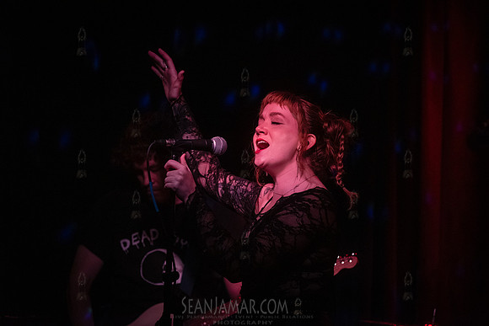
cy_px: 163
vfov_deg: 9.5
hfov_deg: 14.2
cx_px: 244
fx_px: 1970
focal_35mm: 145
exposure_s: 1/400
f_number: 4
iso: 8000
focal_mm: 145
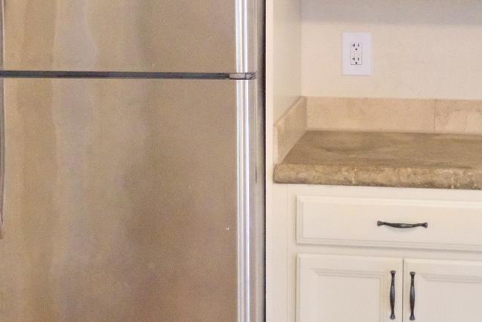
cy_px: 93
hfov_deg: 19.7
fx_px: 1379
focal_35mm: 103
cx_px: 143
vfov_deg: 13.3
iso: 8000
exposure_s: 1/170
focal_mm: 27
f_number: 5
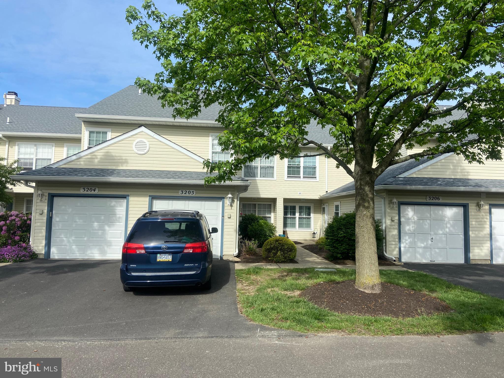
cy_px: 189
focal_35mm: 26
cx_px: 252
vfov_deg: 53.1
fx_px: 379
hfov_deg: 67.3
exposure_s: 1/2066
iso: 32
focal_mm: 4.25
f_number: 1.8
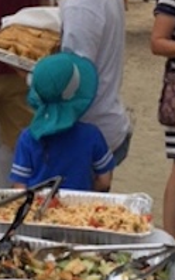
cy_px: 4
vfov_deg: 17.2
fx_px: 907
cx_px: -30
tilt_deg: -5.5
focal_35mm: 119
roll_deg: +0.5
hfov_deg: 10.8
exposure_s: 1/1199
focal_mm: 4.15
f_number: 2.2
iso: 32
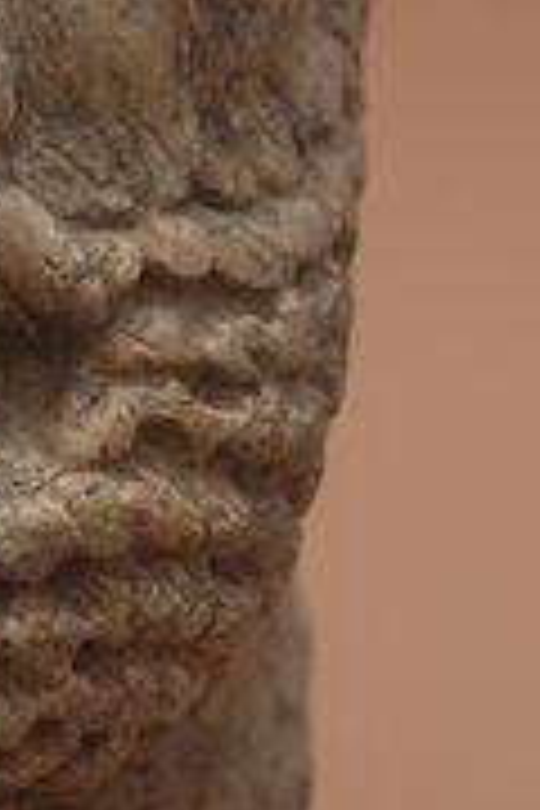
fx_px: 5467
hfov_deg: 5.6
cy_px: -29
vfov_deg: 8.4
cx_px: -230
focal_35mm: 243
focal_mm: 44
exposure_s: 1/13
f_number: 4.5
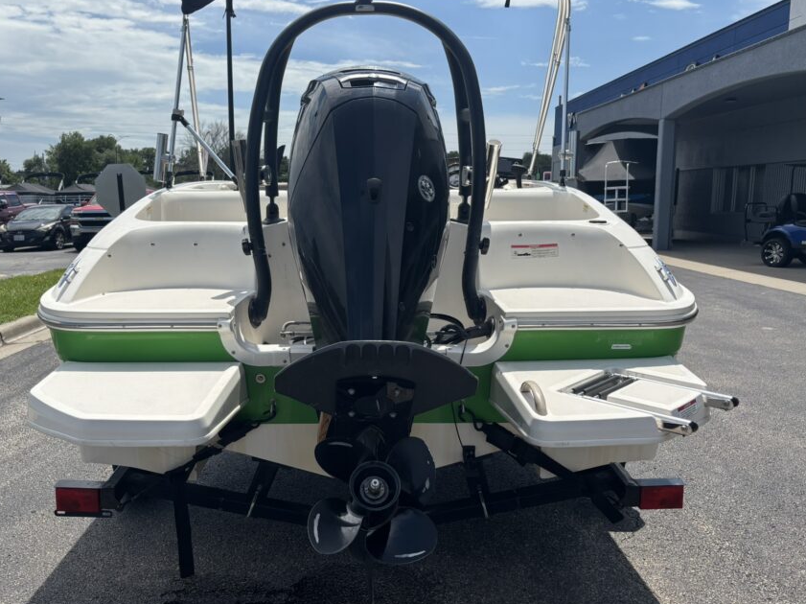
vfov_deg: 42.9
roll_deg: -2.9
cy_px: 310
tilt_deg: -9.2
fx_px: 768
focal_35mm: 33
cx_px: 358
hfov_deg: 55.2
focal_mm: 5.96
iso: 50
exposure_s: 1/5952
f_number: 1.6
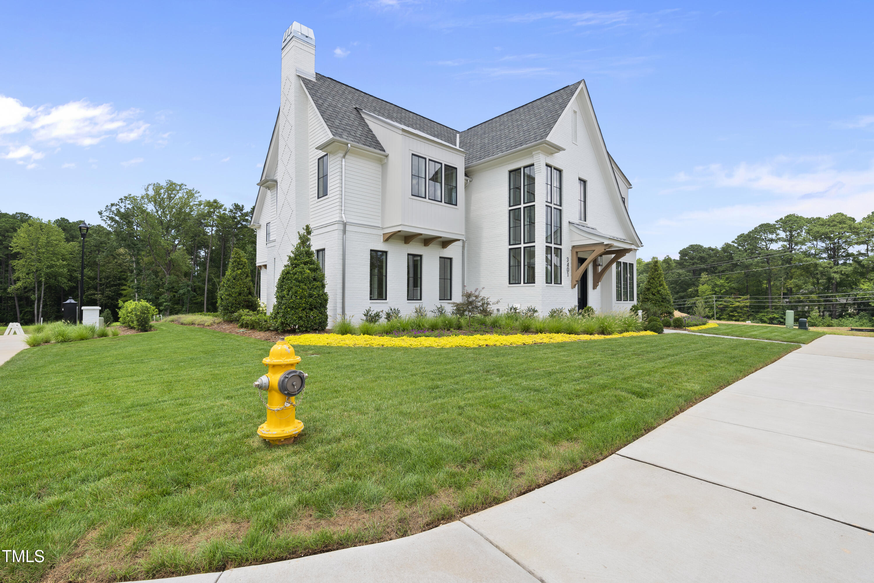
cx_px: 437
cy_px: 292
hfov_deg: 96.7
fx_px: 389
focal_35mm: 16
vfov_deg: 73.8
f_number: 7.1
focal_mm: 16
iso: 80
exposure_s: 1/40
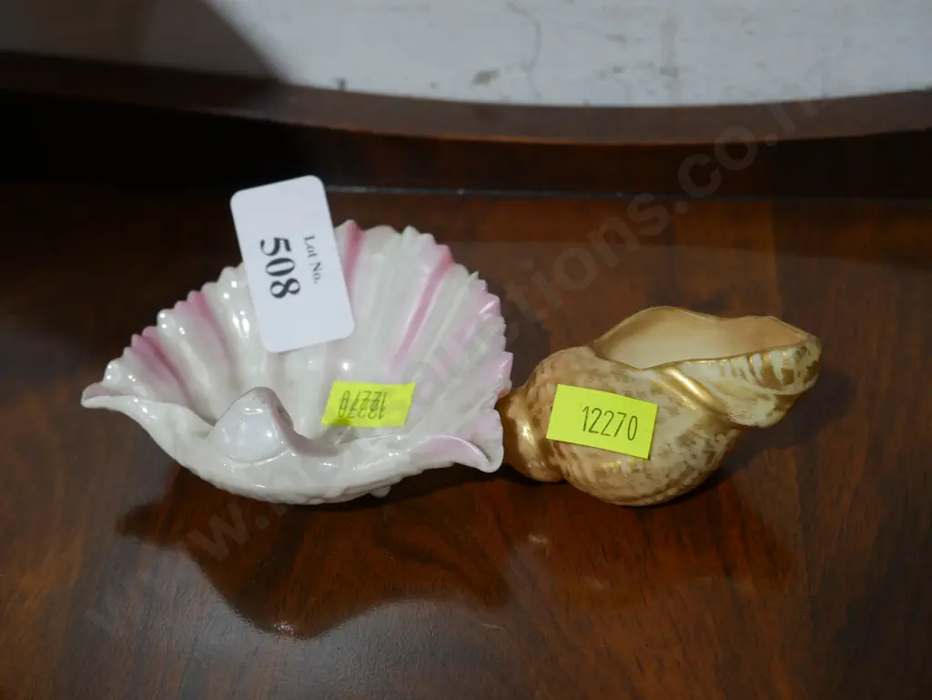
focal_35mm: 50
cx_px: 466
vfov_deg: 29.1
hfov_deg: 38.2
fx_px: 1347
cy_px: 350
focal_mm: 25
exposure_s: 1/60
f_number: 5.3
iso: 640
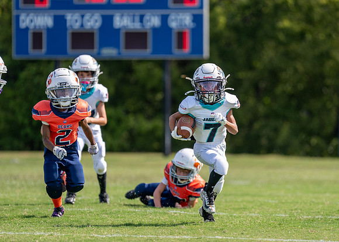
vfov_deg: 4.8
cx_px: 212
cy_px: 138
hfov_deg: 6.7
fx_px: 2894
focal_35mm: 301
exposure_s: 1/2500
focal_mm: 200
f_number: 2.8
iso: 160
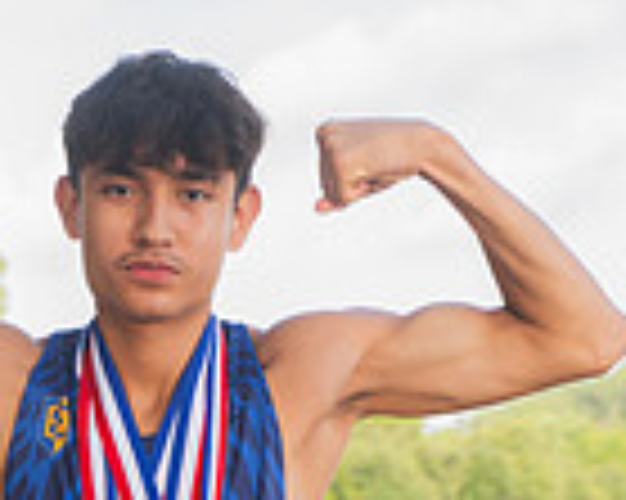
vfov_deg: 9.8
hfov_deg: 13.1
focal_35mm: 146
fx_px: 2703
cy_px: 1009
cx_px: 117
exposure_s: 1/400
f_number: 4.5
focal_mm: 48
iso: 250
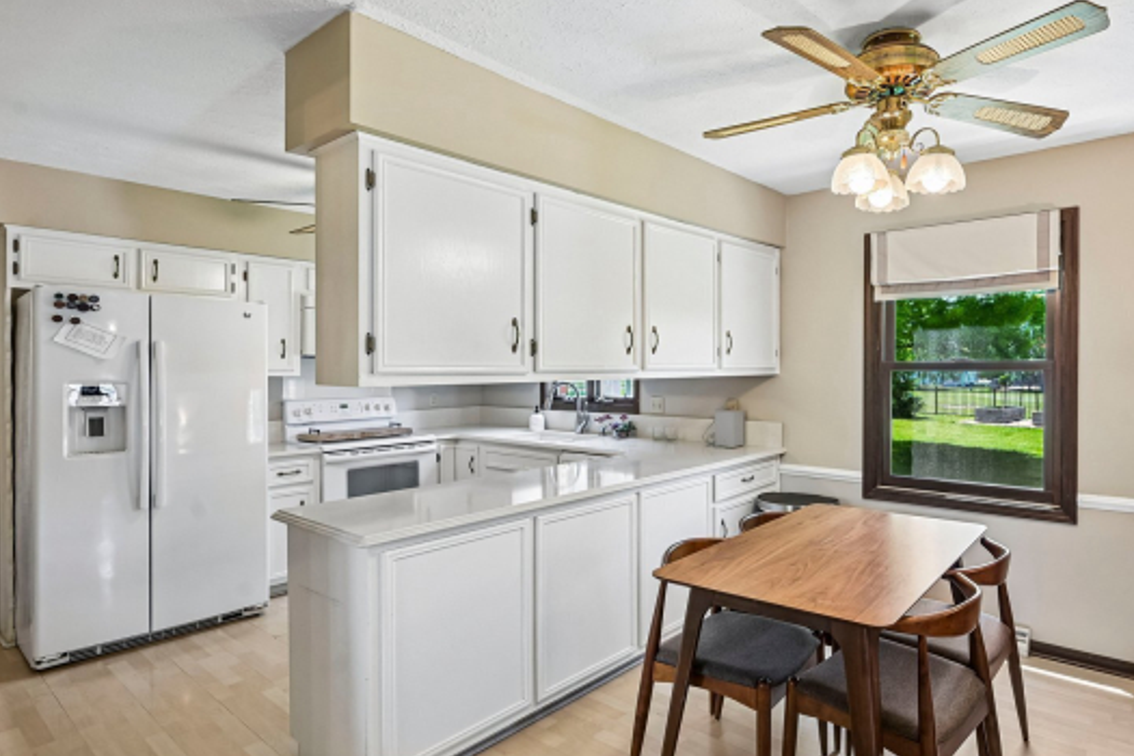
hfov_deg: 82.1
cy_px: 369
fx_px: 630
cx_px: 719
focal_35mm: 20
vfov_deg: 61.9
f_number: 8
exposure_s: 1/15
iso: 400
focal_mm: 14
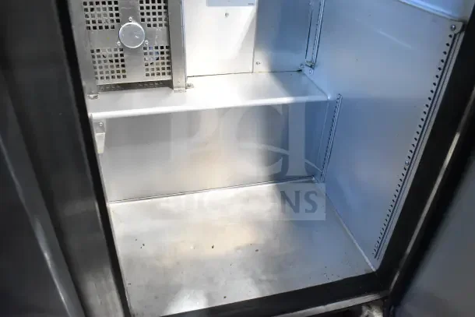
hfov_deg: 67.4
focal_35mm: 27
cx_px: 238
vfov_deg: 48.0
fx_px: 356
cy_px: 158
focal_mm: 18
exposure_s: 1/125
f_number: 5.6
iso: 6400
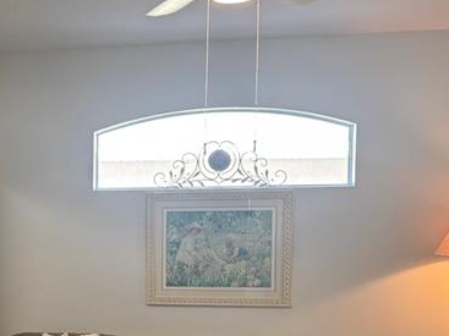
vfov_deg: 21.6
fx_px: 869
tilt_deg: -2.7
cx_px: 18
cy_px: 277
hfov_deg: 27.6
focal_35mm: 67
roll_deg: +0.5
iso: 125
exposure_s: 1/60
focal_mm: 6.76
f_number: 1.78
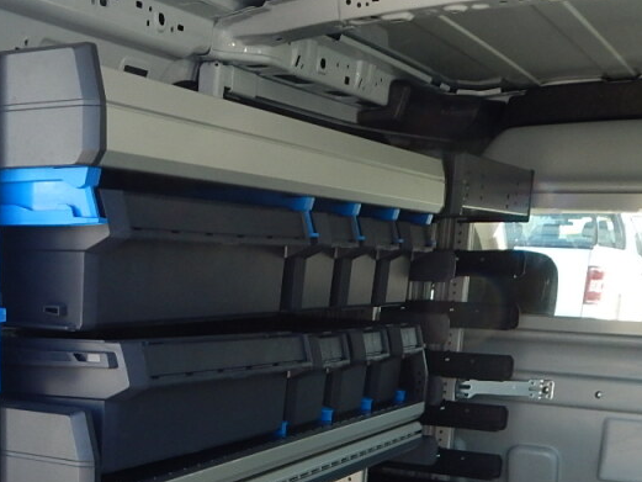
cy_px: 549
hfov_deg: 34.4
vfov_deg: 24.9
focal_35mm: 54
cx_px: 124
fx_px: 1002
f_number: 3
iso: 125
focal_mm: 4
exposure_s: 1/200
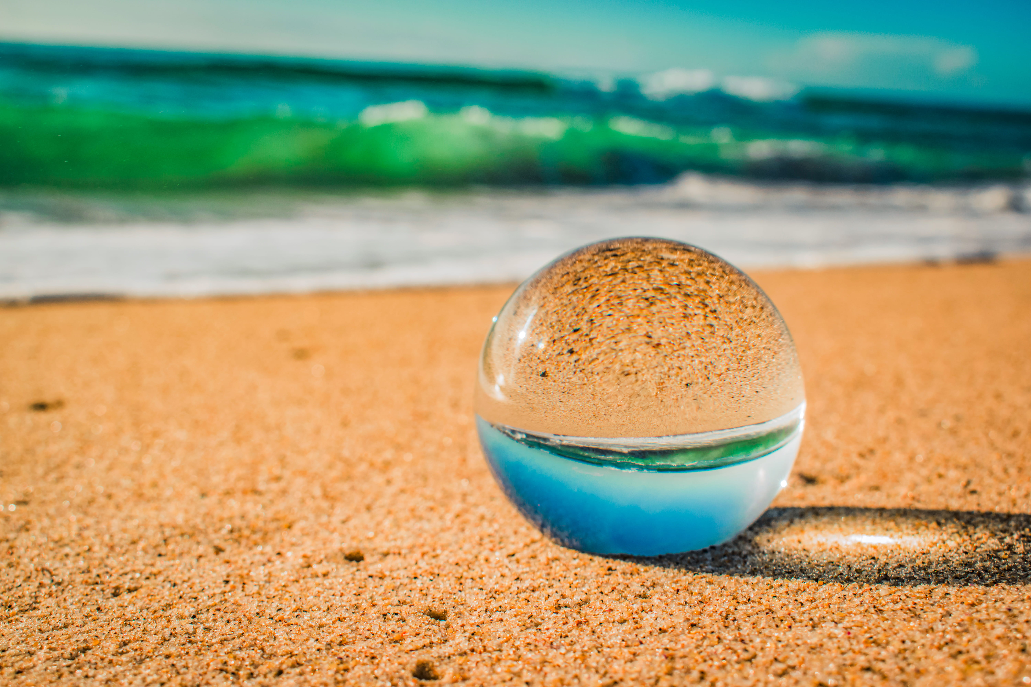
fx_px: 1246
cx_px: 516
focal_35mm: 44
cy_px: 344
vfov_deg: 30.8
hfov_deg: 45.0
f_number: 8
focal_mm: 29
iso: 200
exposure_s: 1/1600
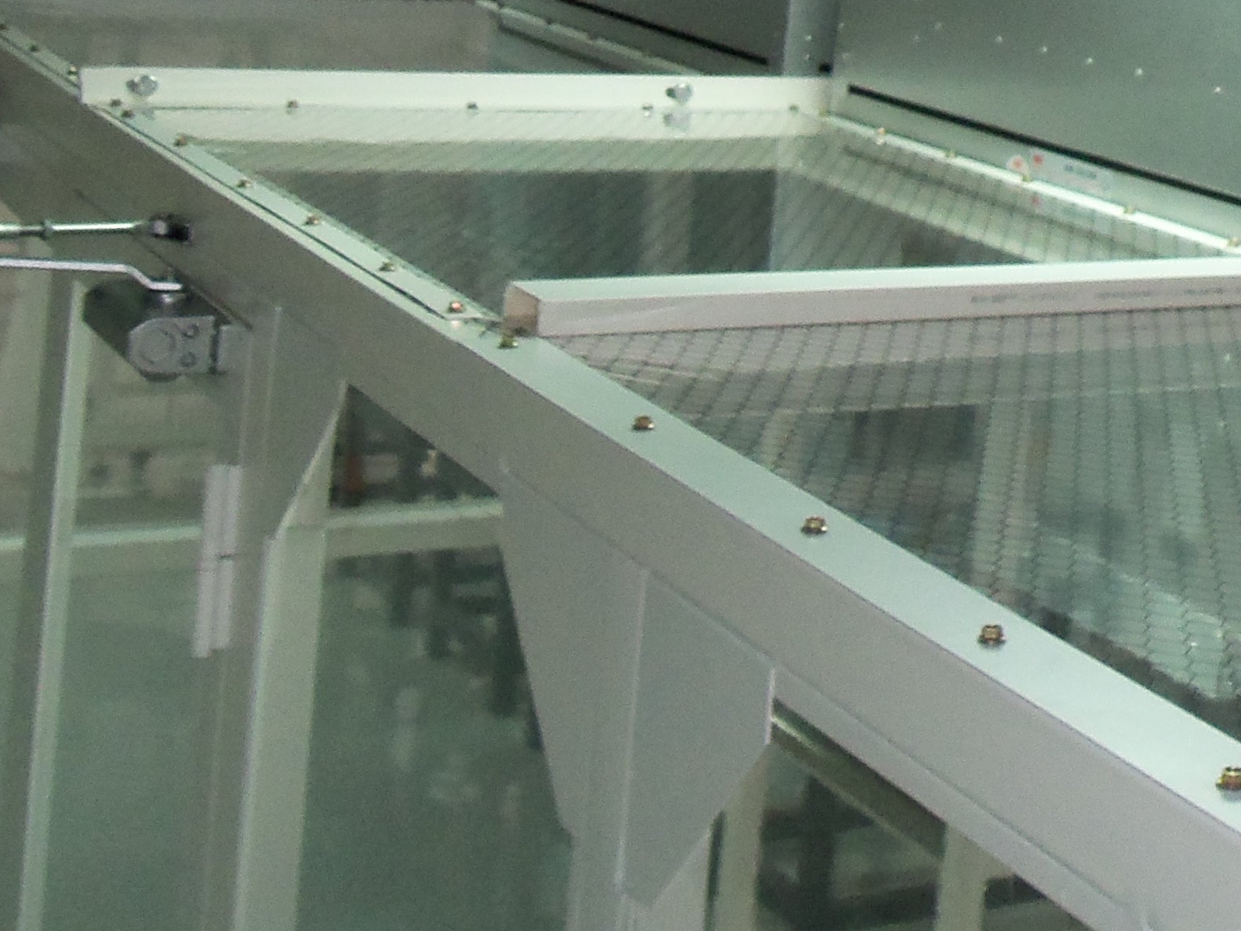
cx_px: 1286
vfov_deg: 17.8
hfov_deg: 23.8
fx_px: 2797
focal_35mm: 78
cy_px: -258
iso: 100
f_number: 3.4
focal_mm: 5.2
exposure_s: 1/30
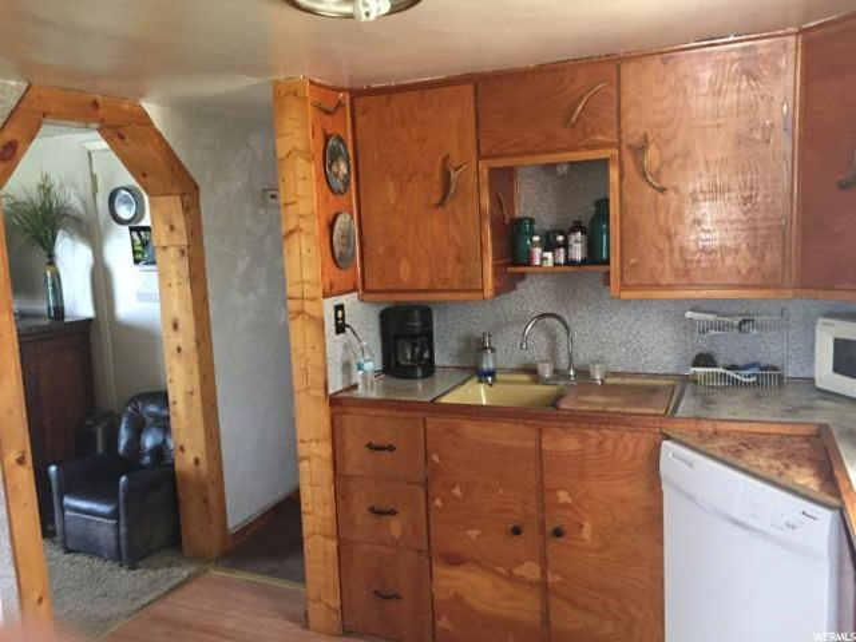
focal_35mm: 29
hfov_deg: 61.7
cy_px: 321
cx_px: 428
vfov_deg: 48.2
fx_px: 717
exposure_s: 1/30
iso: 125
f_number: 2.2
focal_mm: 4.15
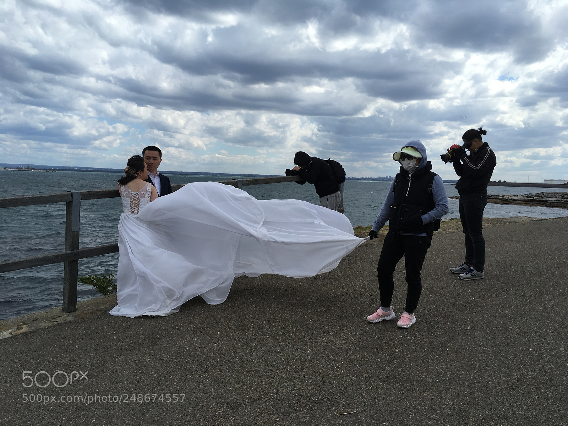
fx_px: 476
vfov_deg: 48.2
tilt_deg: -5.0
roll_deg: -1.6
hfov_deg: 61.7
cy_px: 213
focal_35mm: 29
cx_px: 284
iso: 25
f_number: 2.2
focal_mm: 4.15
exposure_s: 1/1748
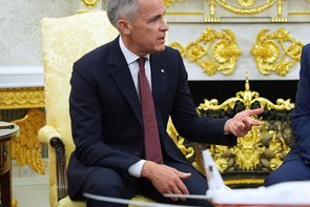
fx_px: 896
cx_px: 257
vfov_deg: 13.2
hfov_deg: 19.4
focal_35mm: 104
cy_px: 102
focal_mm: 60
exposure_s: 1/250
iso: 3200
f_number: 2.8
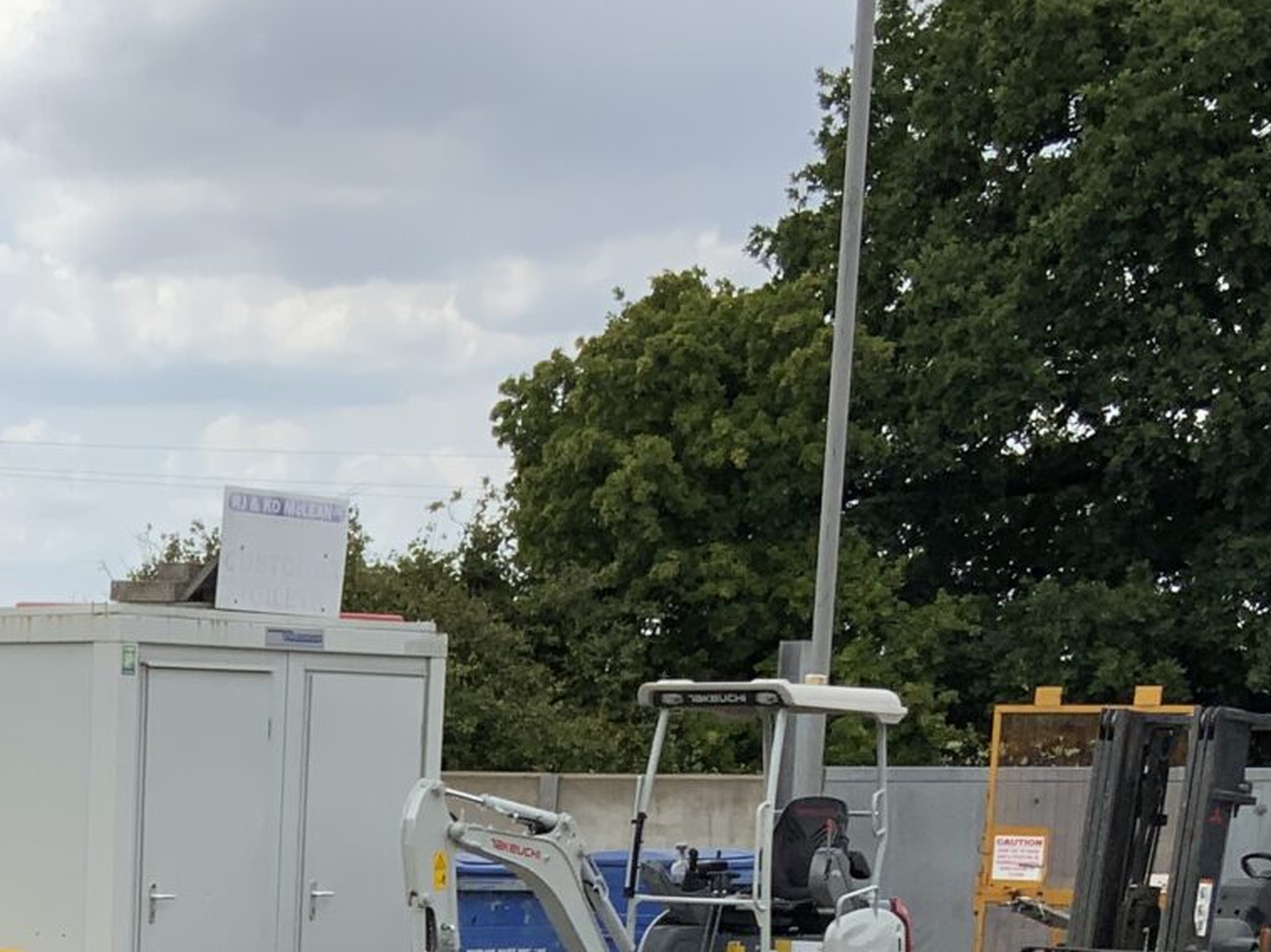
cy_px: 1354
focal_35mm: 98
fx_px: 3597
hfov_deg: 19.3
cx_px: -67
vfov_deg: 14.3
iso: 16
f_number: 1.8
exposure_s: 1/1076
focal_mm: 3
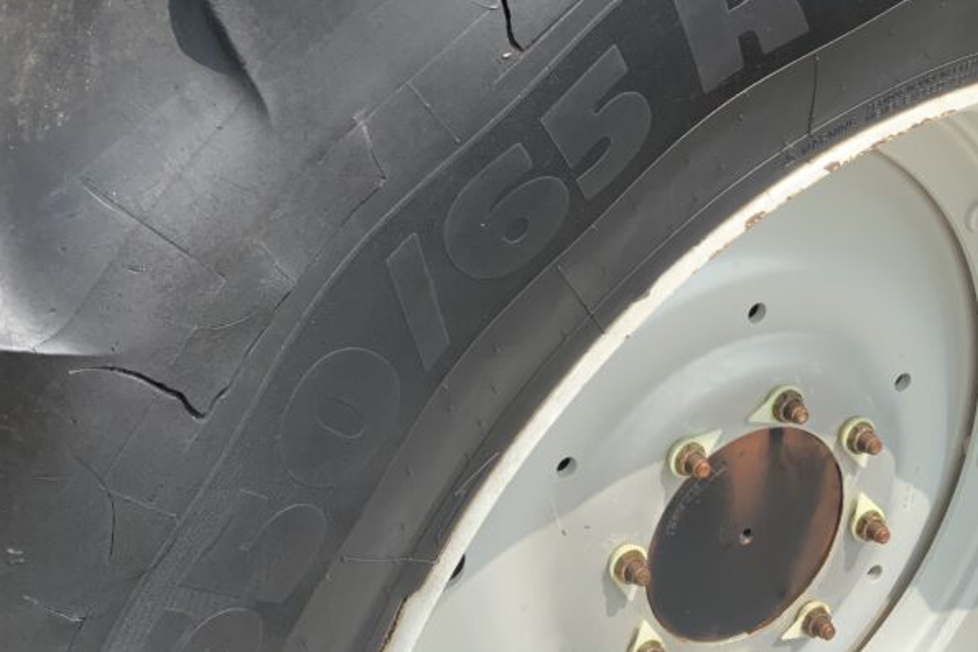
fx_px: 1413
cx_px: 505
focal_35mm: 52
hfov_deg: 38.2
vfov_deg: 25.7
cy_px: 170
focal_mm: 3
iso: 16
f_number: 1.8
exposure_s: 1/816
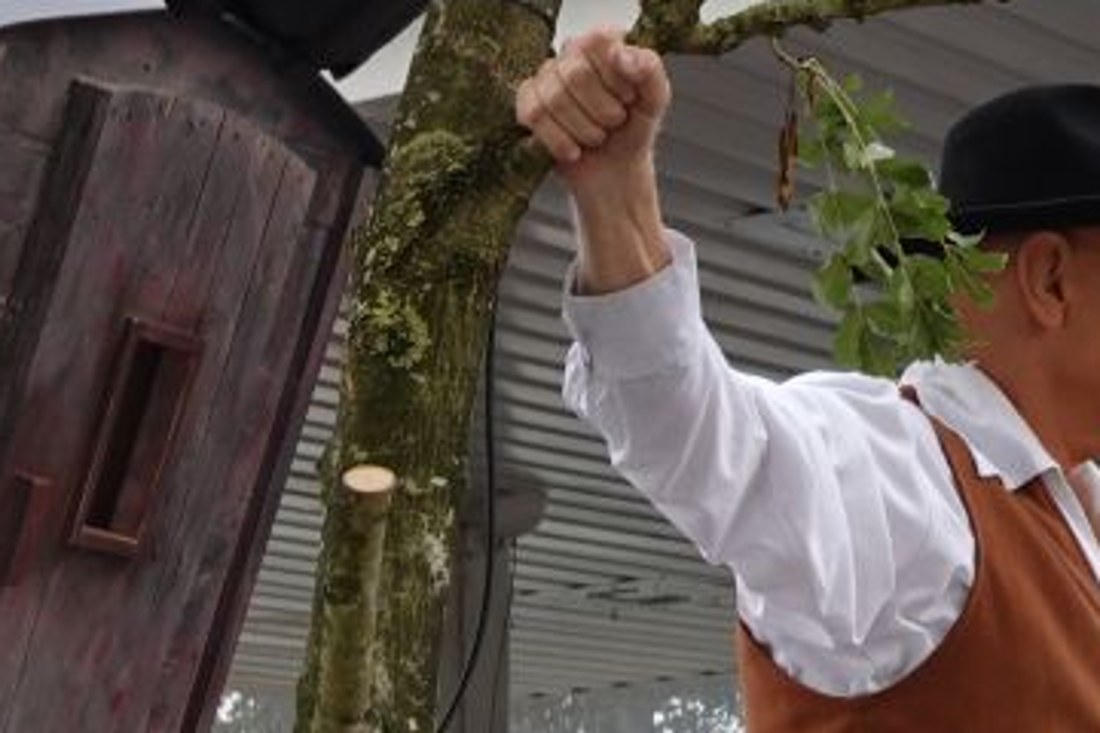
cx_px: -186
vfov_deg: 7.5
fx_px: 5347
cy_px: 1454
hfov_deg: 11.5
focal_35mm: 175
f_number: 4
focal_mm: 15.59
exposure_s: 1/160
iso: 100
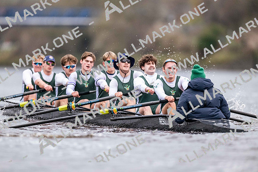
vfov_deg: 2.3
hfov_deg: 3.4
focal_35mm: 600
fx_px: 4301
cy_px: 86
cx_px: 129
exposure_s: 1/1600
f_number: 4
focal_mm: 600
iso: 6400
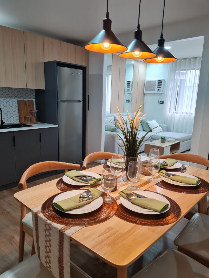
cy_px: 139
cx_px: 104
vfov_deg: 67.3
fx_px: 209
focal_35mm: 26
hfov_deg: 53.1
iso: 200
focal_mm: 5.4
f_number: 1.8
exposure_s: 1/120
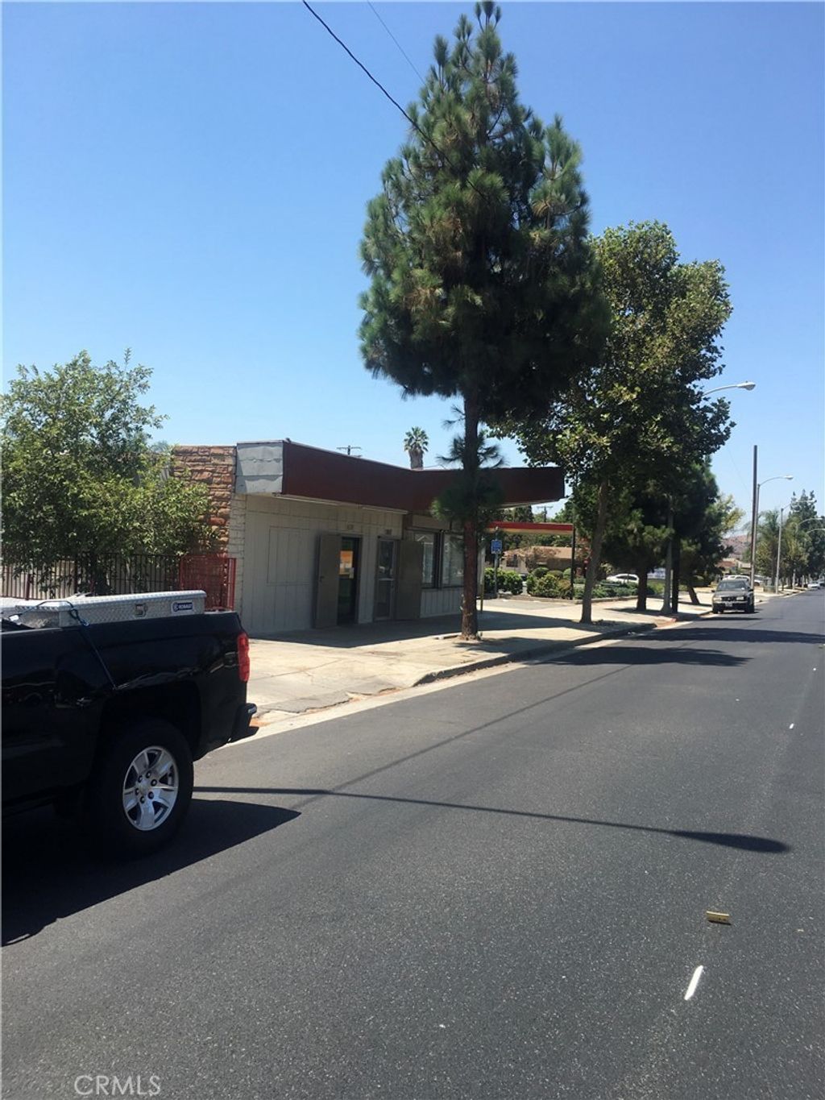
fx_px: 921
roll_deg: -4.4
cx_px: 412
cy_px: 550
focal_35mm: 29
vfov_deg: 61.7
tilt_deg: +0.4
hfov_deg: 48.2
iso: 25
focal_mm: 4.15
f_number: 2.2
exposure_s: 1/1148
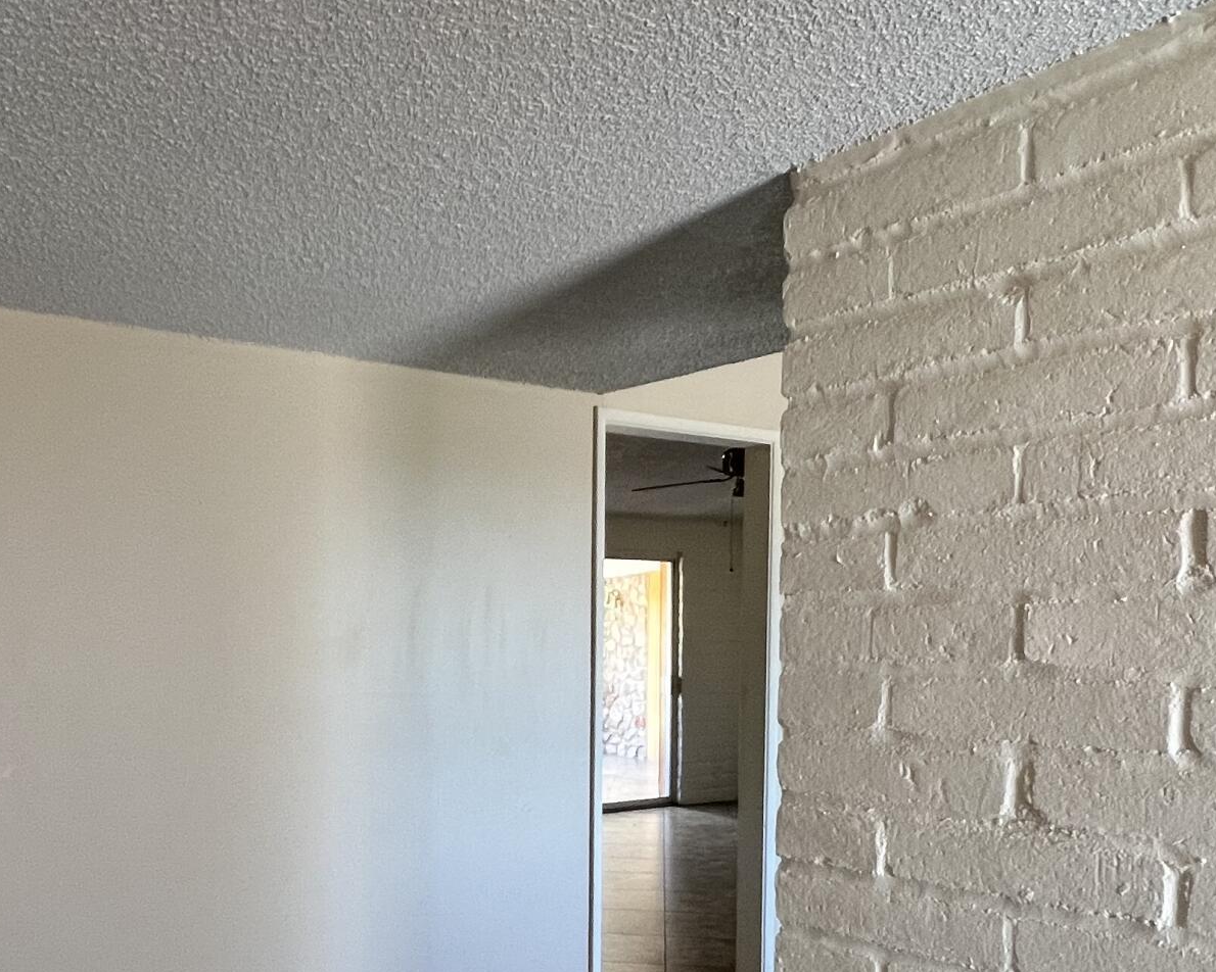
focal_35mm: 32
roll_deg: +0.2
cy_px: 704
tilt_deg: -2.9
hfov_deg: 54.5
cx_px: 407
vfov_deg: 44.6
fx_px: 1152
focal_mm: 1.57
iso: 160
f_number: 1.8
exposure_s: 1/120
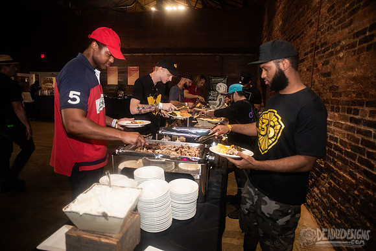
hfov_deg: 84.0
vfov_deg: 62.0
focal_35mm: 20
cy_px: 126
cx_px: 188
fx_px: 209
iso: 1600
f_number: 3.2
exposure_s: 1/80
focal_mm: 20
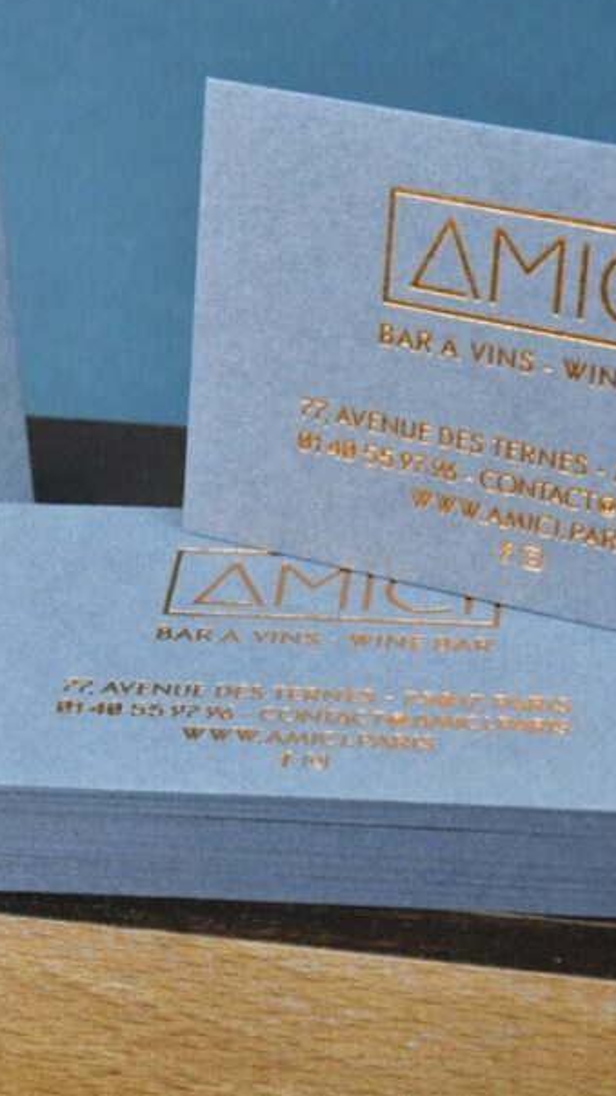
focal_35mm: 128
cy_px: 479
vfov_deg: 16.8
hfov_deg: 9.5
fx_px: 3718
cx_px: 165
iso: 2500
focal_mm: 48
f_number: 13
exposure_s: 1/100
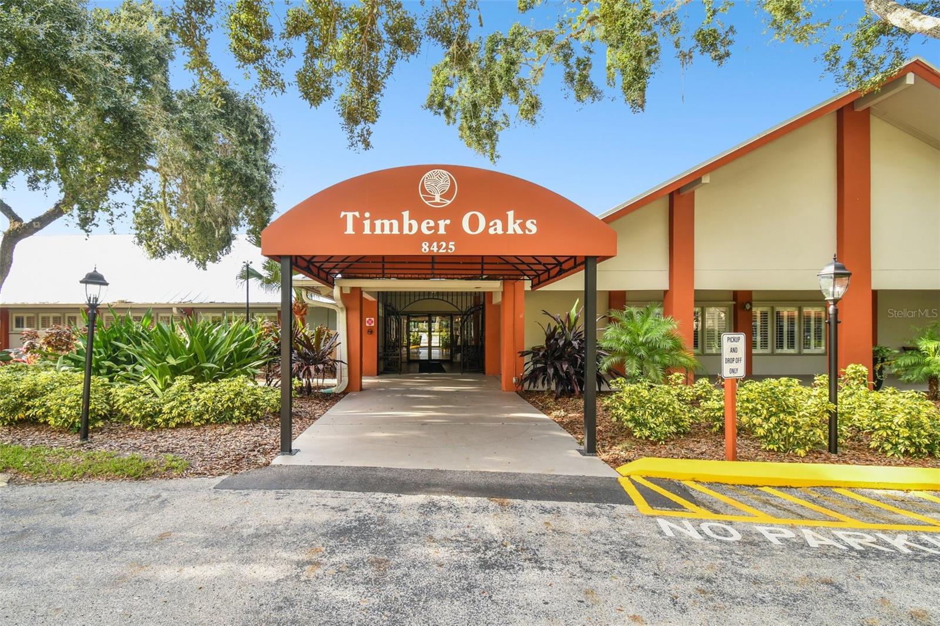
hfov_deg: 96.7
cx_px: 470
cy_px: 313
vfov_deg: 73.7
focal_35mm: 16
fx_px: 418
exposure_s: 1/1.67
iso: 100
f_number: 7.1
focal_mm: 11
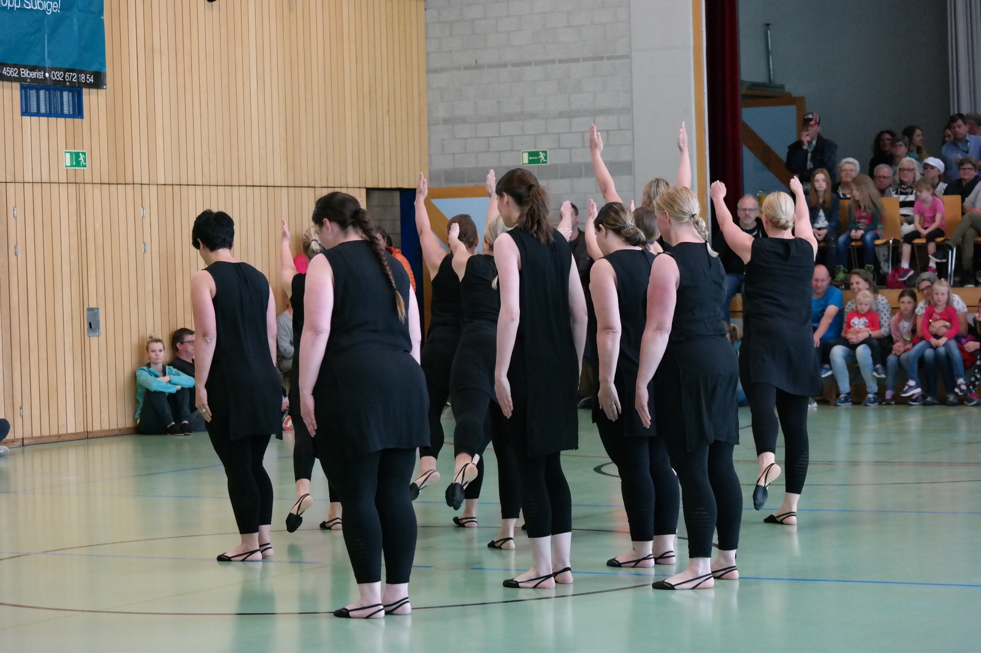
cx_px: 490
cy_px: 326
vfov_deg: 12.8
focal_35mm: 107
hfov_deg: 19.1
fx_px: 2915
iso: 1600
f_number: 5
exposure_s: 1/125
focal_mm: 70
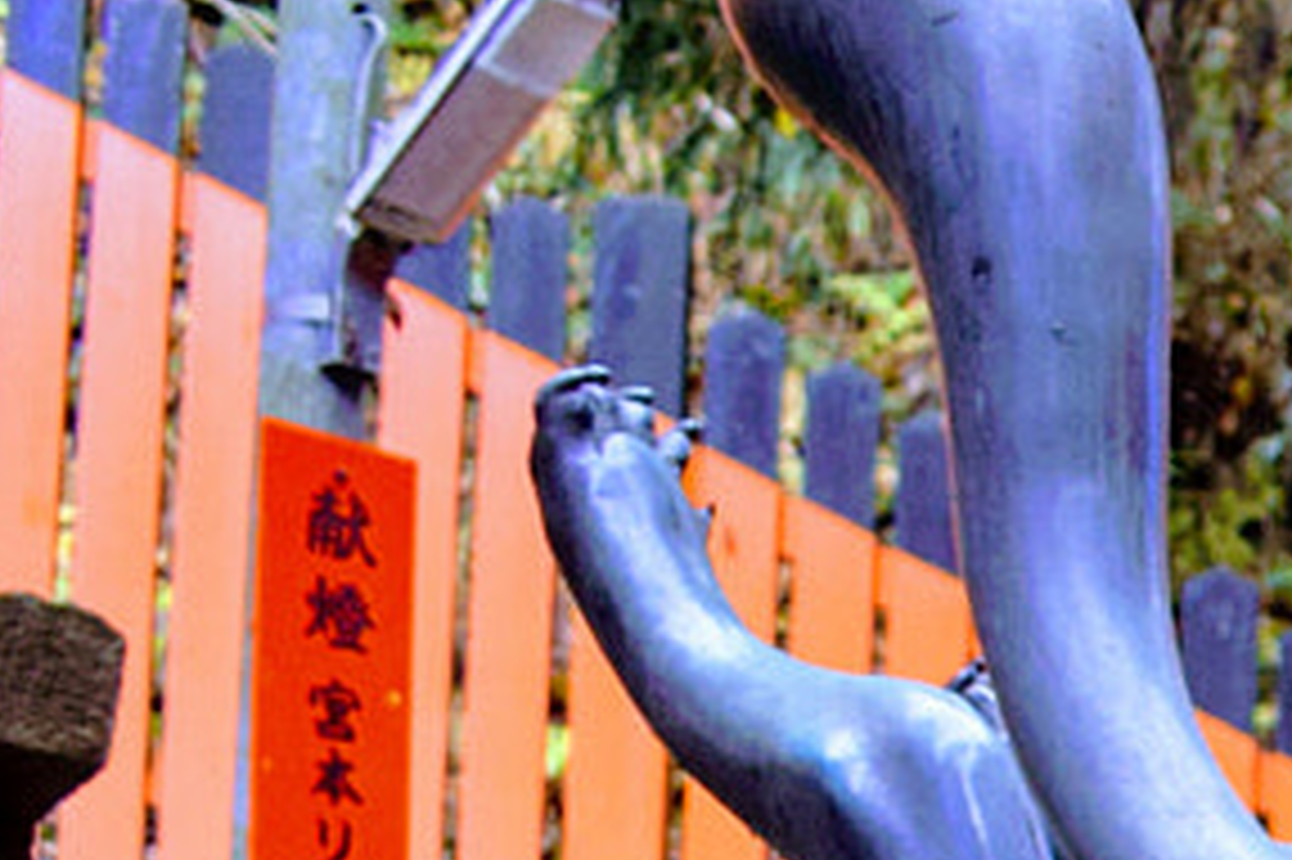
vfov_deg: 7.6
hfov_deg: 11.0
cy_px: 2103
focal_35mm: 167
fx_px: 5990
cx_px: 2760
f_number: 4
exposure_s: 1/60
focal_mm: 20
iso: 640
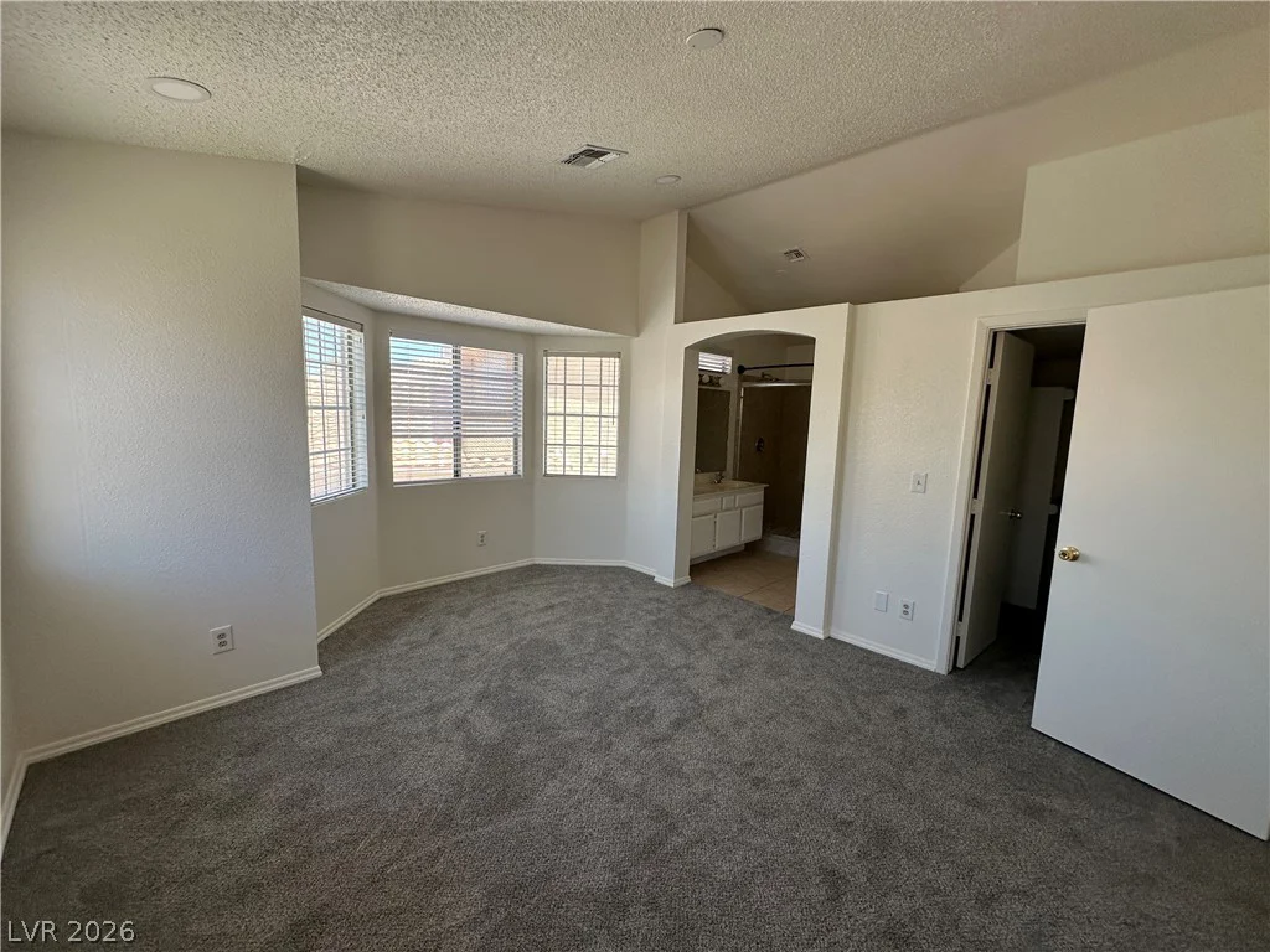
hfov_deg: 102.1
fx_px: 514
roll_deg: -2.3
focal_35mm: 14
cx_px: 635
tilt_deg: -5.2
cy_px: 476
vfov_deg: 85.7
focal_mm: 2.22
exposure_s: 1/99
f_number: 2.2
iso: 80
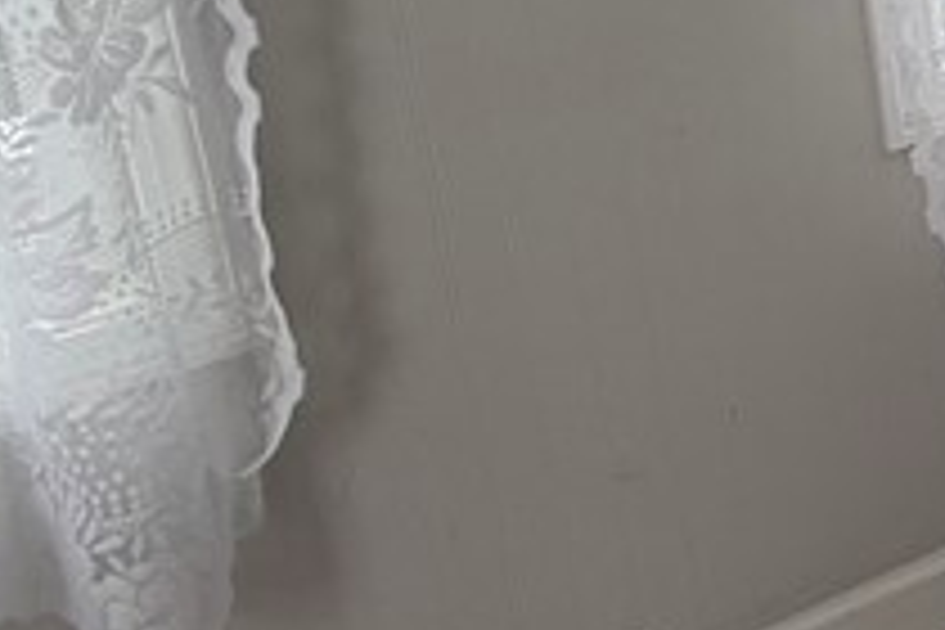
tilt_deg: -13.8
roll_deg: +1.3
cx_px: 1796
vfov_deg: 17.2
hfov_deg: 19.4
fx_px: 1864
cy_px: -324
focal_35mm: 71
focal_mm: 2.22
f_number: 2.2
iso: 40
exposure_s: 1/129
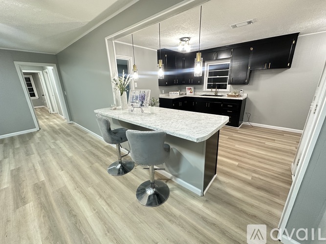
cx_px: 163
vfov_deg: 85.7
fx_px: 132
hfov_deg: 102.1
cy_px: 122
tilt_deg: -17.6
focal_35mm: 14
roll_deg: +1.3
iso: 640
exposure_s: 1/60
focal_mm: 2.22
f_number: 2.2
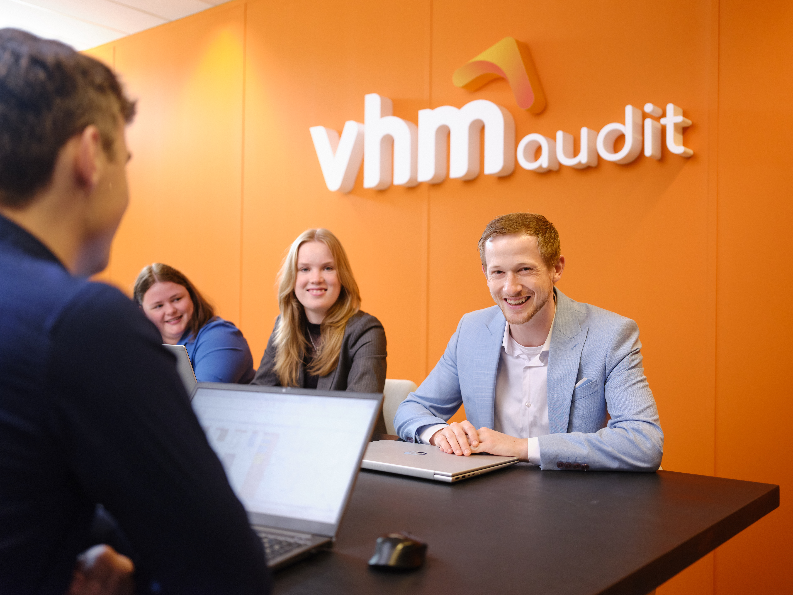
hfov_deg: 51.4
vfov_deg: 39.7
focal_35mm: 36
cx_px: 396
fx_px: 825
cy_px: 298
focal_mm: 45
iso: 1600
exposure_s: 1/250
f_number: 2.8
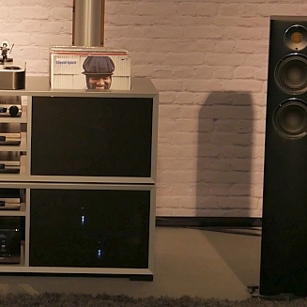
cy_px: 92
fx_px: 1475
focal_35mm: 147
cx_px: -41
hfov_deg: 11.7
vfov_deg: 11.9
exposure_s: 1/80
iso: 800
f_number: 4.5
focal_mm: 34
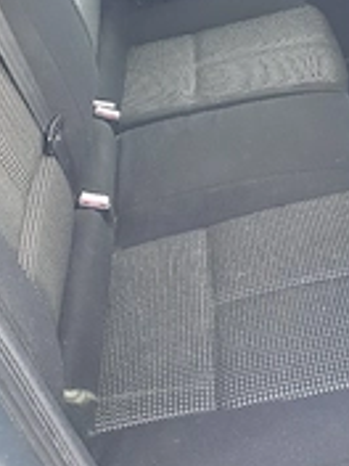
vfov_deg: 32.1
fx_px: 793
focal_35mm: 59
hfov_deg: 24.4
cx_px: 278
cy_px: 119
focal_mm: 4.32
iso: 100
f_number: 2.4
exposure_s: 1/33
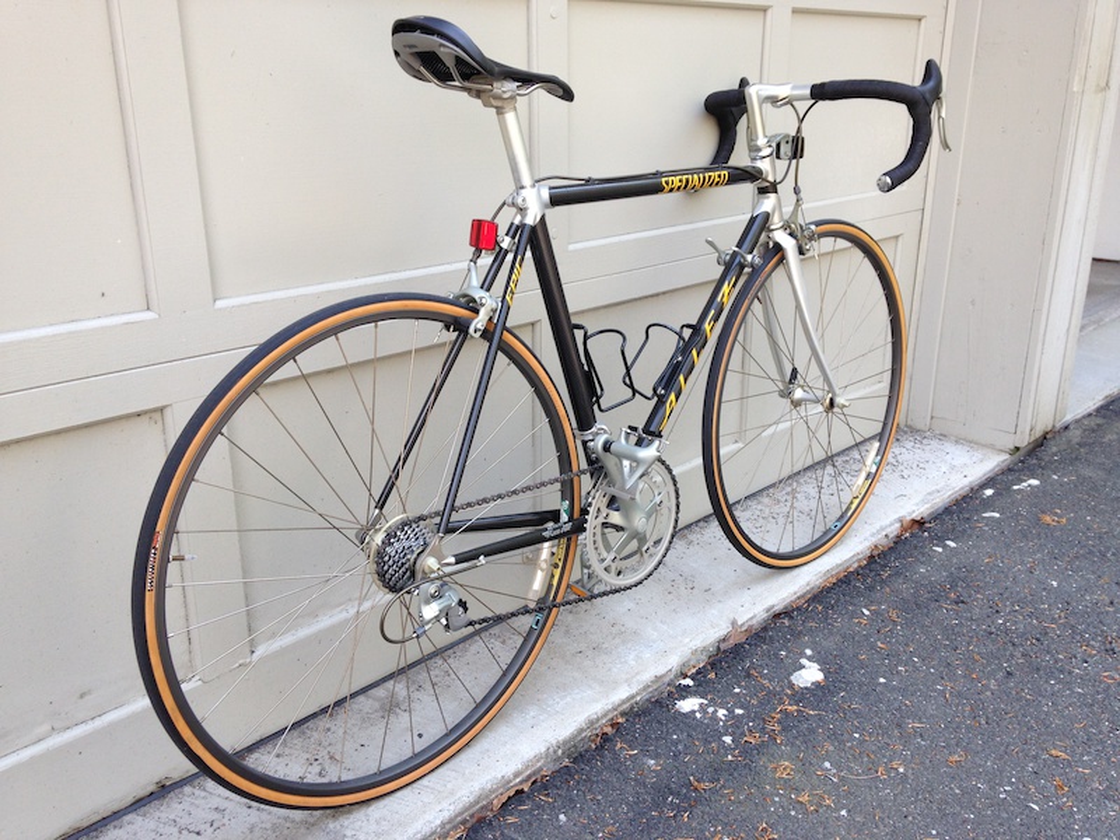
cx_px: 560
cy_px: 420
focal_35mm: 33
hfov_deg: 55.4
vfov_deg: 42.9
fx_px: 1068
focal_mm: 4.12
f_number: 2.4
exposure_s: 1/143
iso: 50
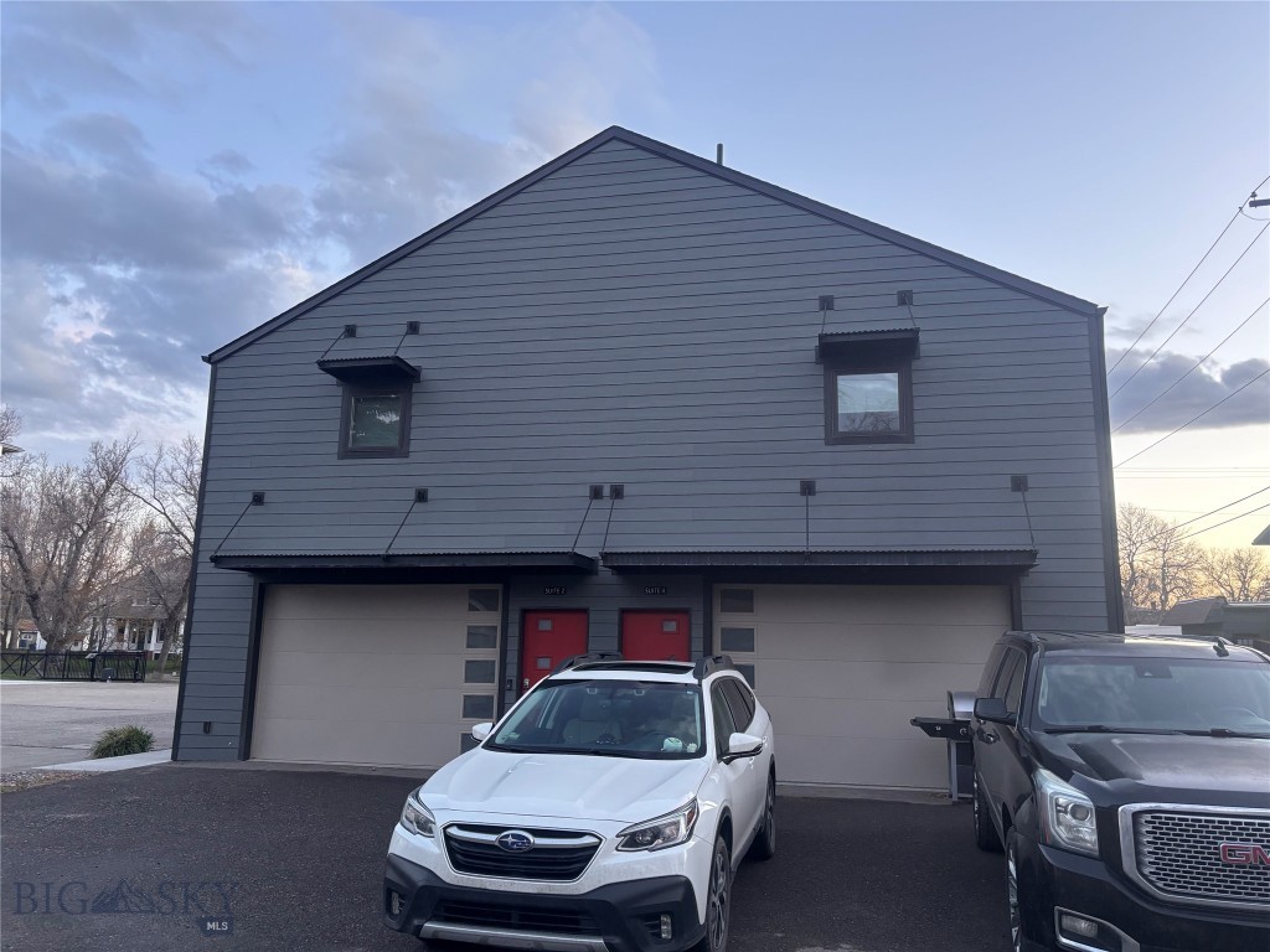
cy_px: 476
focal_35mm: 26
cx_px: 635
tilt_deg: +9.3
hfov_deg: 67.3
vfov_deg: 53.1
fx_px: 954
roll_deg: -0.7
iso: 125
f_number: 1.6
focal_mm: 5.96
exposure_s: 1/121
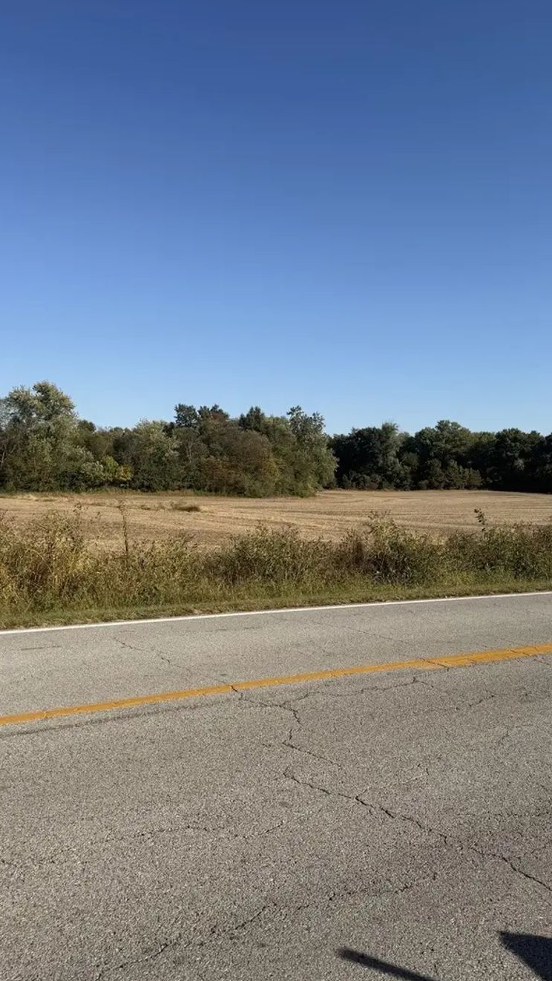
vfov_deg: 69.9
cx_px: 274
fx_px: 702
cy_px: 495
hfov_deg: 42.9
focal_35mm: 27
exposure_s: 1/5319
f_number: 1.78
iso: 80
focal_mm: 6.76
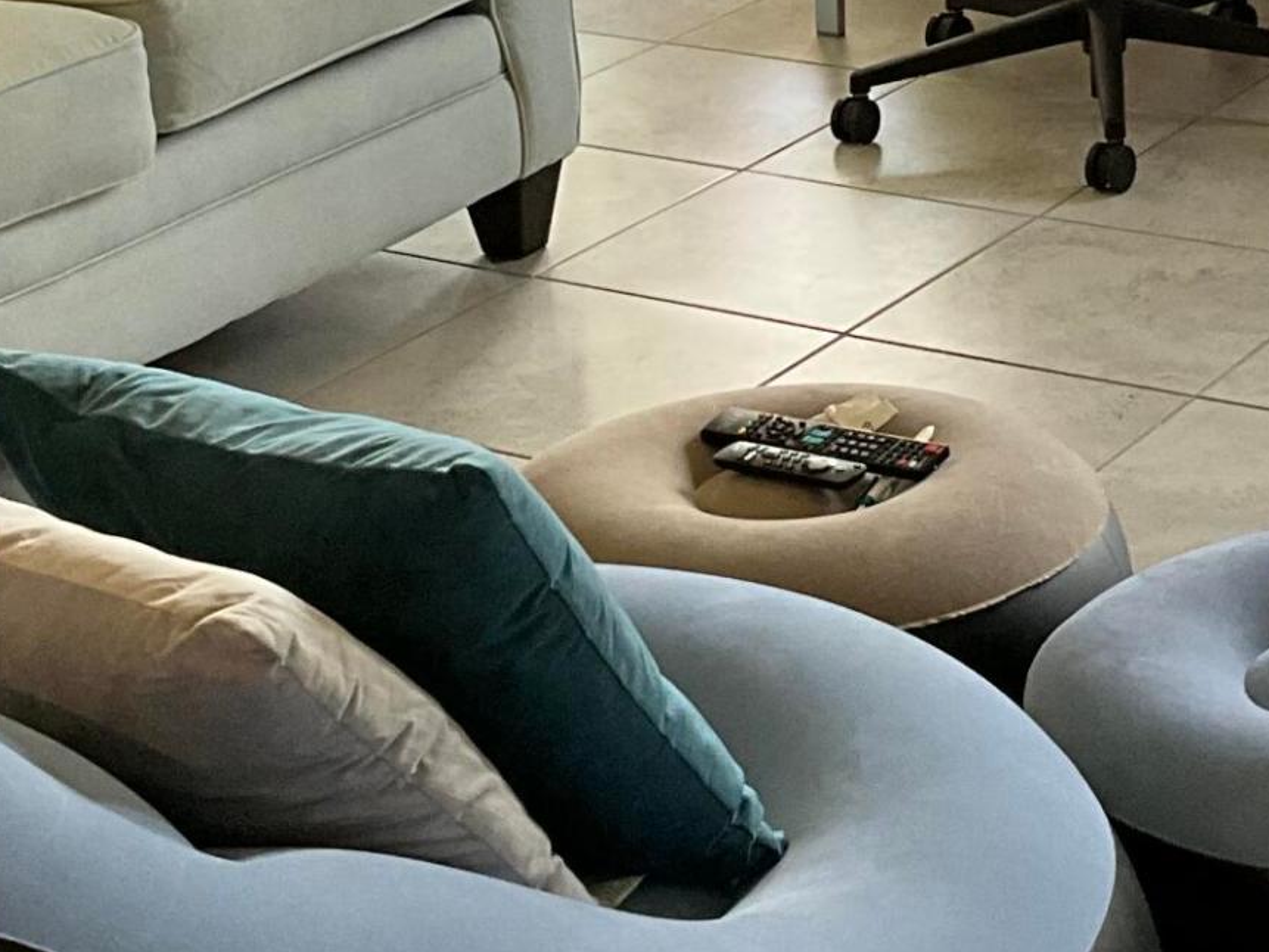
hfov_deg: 20.0
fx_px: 3556
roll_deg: +2.9
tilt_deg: -18.1
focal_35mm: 97
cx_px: 996
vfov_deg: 15.1
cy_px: 118
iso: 80
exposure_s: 1/60
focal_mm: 3
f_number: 1.8
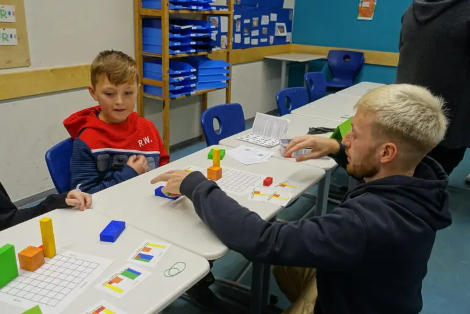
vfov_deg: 40.0
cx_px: 235
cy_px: 157
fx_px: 431
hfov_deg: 57.2
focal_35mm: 33
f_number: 2.8
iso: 125
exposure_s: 1/50
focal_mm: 12.06
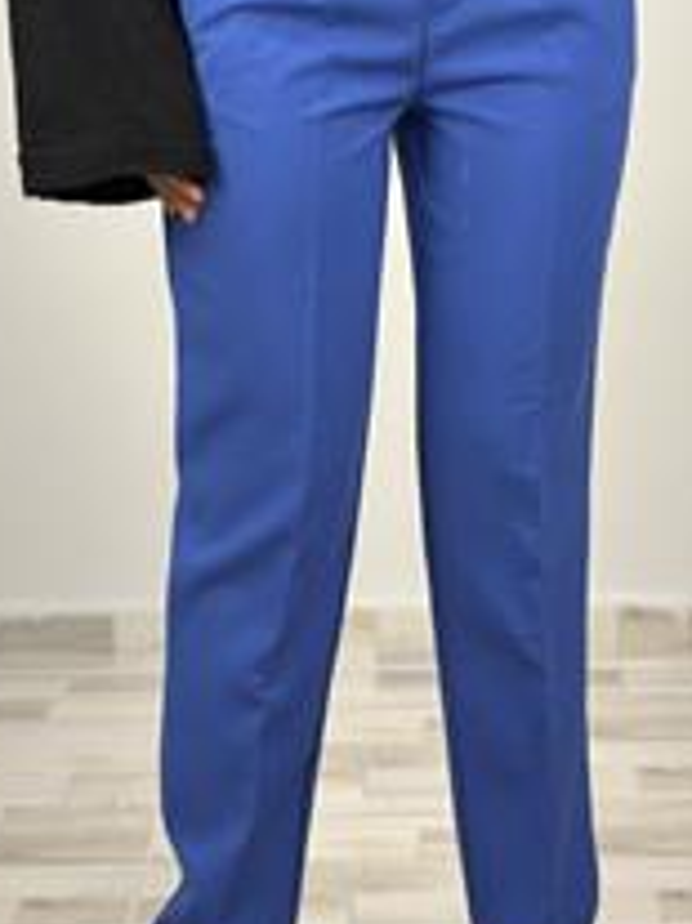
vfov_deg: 20.3
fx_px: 2561
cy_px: 266
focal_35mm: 96
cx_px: 411
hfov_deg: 15.4
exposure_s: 1/100
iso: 200
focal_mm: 6.86
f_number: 1.78
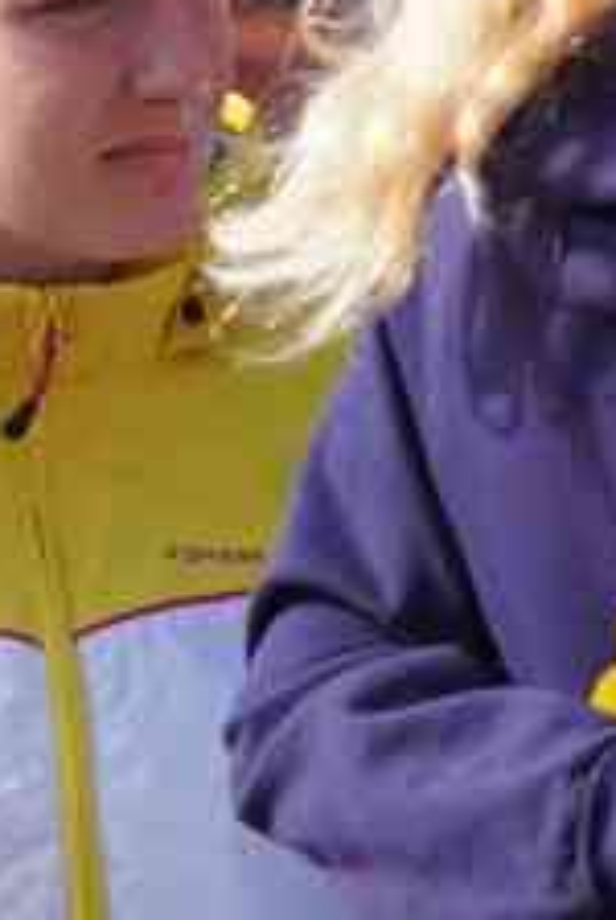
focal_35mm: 796
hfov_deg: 1.7
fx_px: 20366
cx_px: 1712
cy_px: 368
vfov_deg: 2.6
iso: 100
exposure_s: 1/500
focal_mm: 94
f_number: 4.5
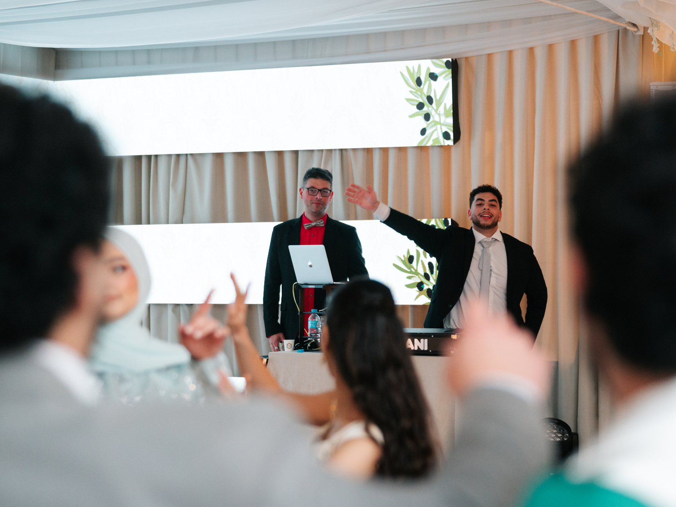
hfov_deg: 22.1
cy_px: 282
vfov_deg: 16.8
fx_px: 1719
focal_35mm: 88
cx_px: 459
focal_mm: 62
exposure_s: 1/160
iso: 800
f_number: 2.5
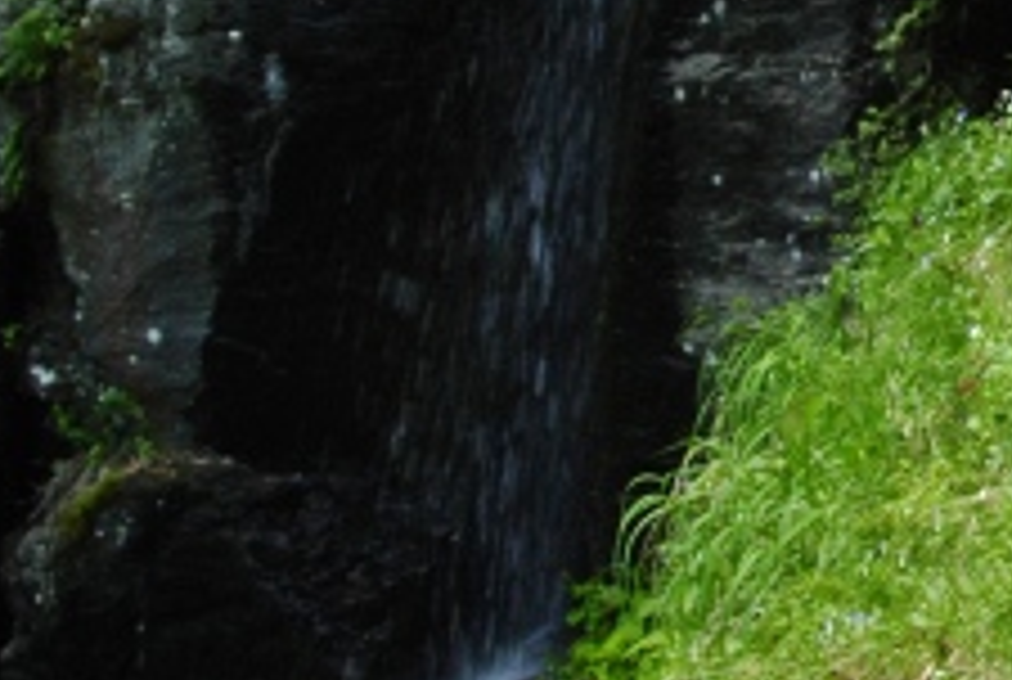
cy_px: 27
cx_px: 1156
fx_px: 2704
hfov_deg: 20.1
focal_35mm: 96
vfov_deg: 14.1
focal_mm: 18
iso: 800
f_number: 4.5
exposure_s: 1/60
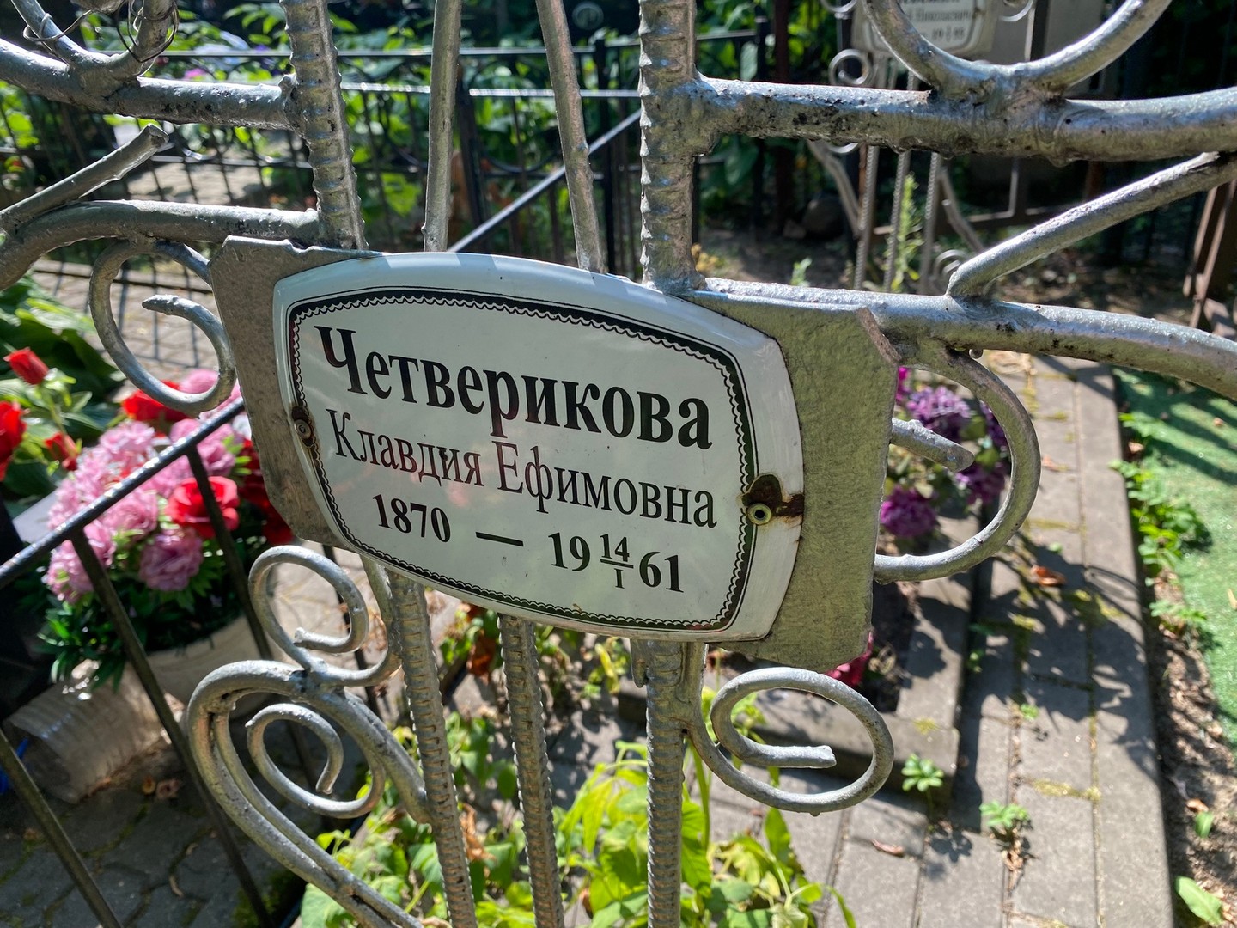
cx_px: 618
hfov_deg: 67.3
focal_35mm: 26
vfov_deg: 53.1
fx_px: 929
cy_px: 464
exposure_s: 1/647
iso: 32
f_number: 1.8
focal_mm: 4.25
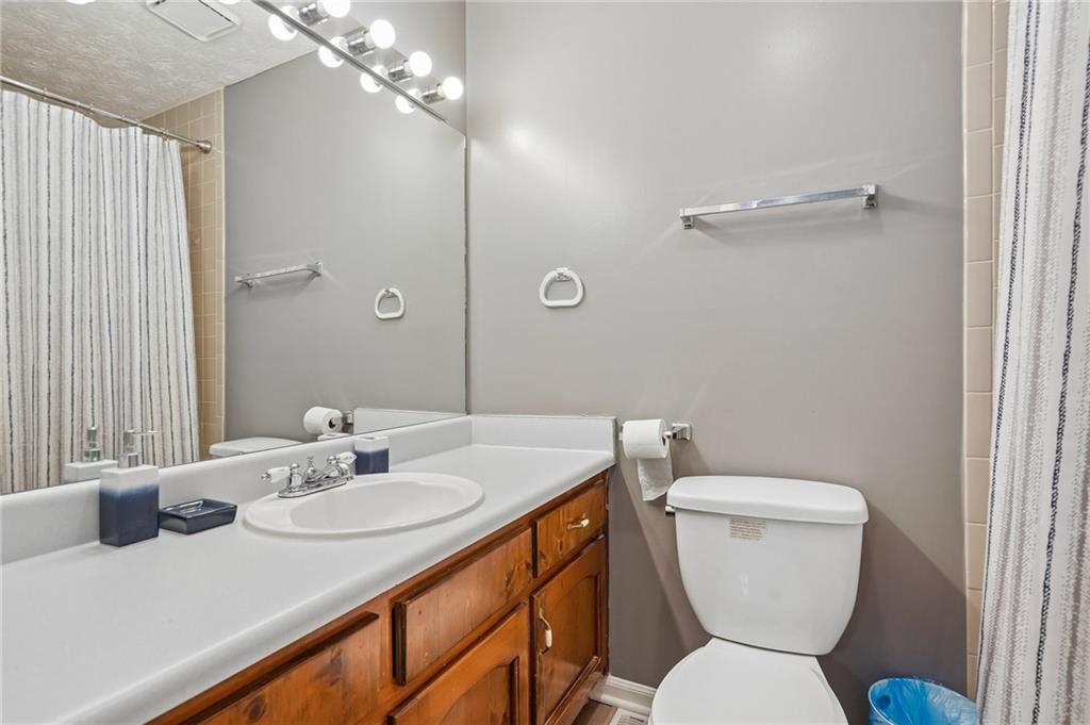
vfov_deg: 73.7
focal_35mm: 16
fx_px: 484
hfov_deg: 96.8
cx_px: 545
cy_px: 362
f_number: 6.3
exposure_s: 1/15
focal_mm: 16
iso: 400
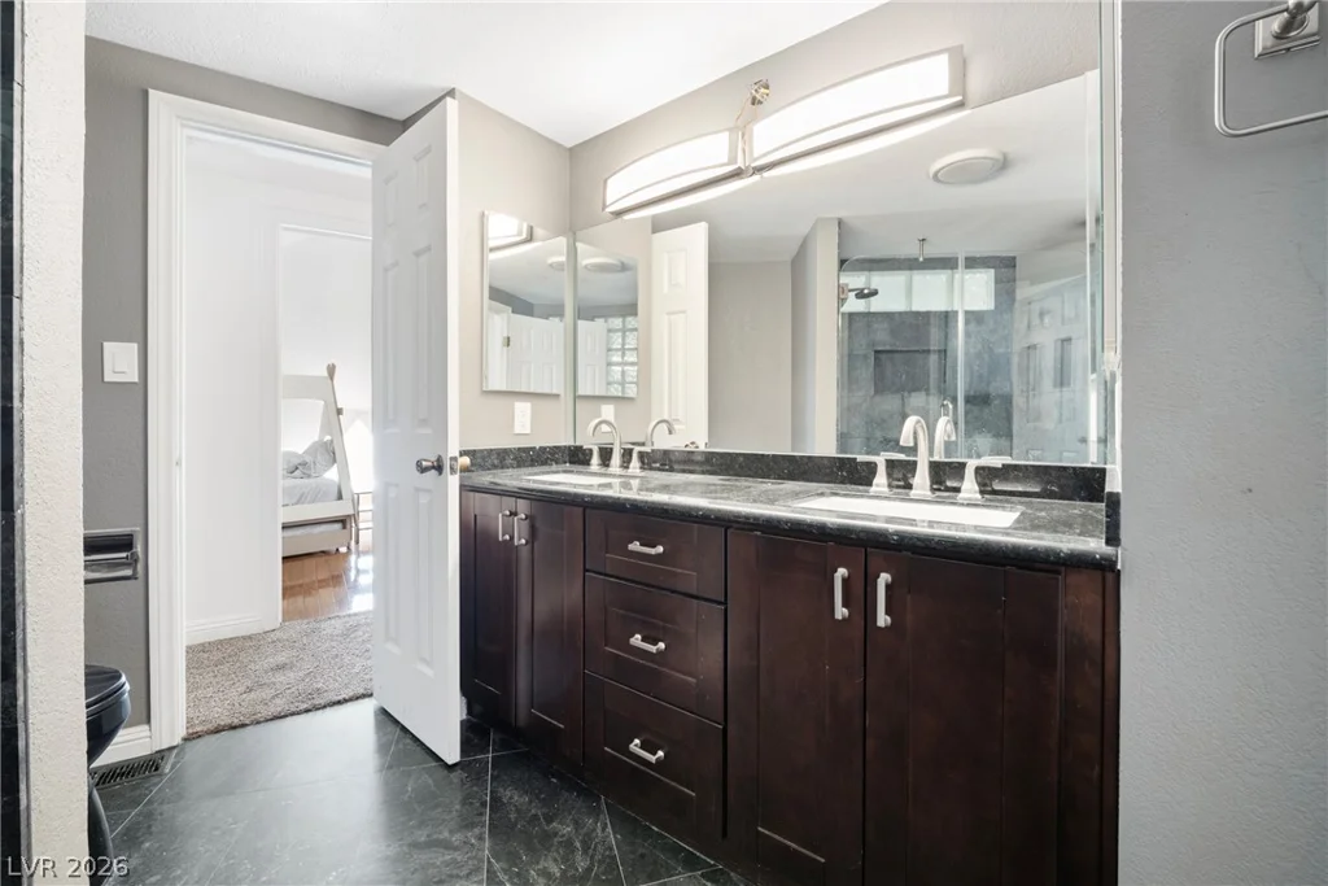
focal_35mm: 14
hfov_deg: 104.2
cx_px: 664
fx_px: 516
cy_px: 443
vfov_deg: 81.2
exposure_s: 4
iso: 100
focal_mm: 14
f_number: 9
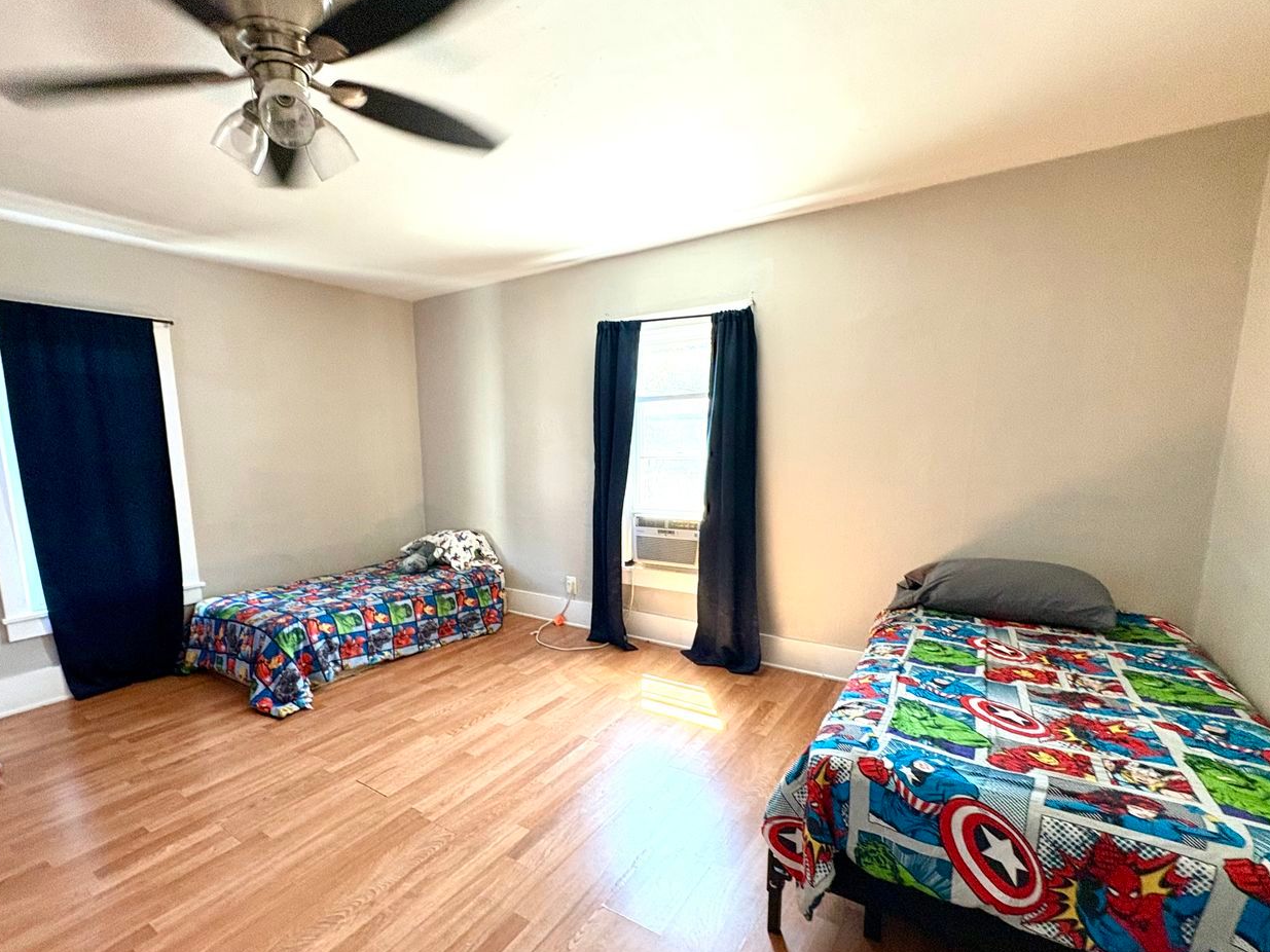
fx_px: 624
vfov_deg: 74.4
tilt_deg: -8.6
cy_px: 539
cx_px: 550
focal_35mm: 17
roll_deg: +1.2
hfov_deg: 90.5
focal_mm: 2.22
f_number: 2.2
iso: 320
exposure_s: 1/60
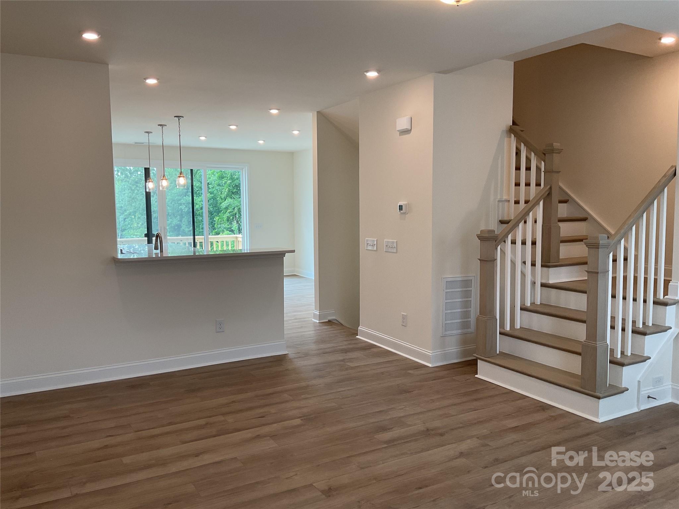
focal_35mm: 29
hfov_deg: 61.7
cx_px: 340
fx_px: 569
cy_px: 254
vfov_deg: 48.2
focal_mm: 3
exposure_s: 1/120
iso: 64
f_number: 1.8
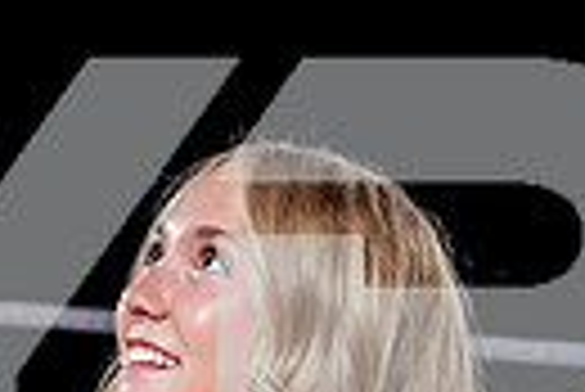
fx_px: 4002
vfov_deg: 5.5
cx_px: 144
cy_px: 845
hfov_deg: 8.3
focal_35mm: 246
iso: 250
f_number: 5.6
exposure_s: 1/250
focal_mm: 55
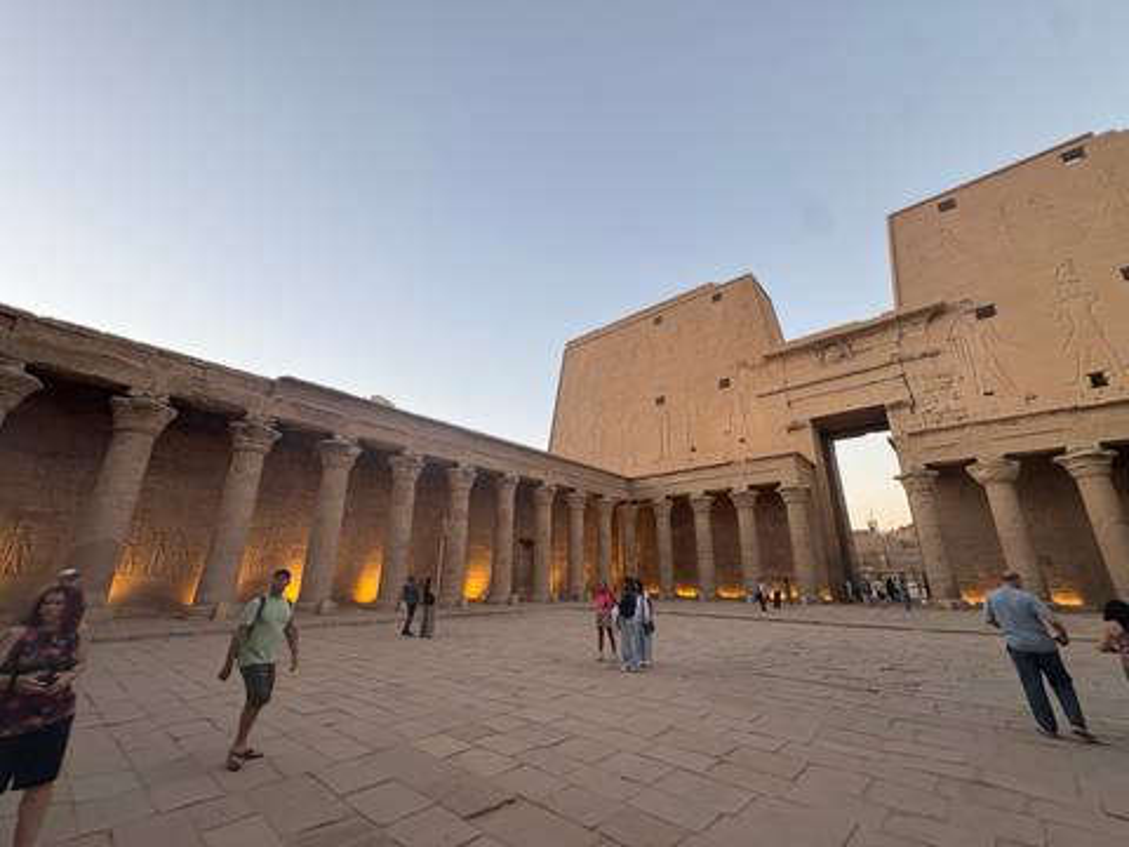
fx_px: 457
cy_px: 424
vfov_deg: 85.7
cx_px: 564
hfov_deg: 102.1
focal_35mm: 14
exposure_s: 1/99
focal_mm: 2.22
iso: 80
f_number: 2.2
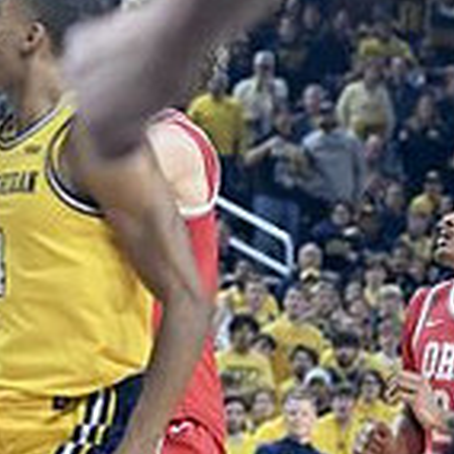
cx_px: -237
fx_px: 3606
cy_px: 8
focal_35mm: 243
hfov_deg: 7.1
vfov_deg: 7.2
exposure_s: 1/1250
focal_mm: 70
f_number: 2.8
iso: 3200
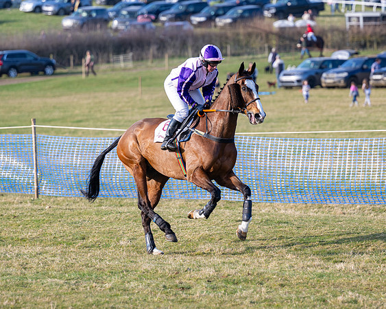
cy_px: 154
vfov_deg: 6.7
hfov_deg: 8.3
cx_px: 165
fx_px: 2645
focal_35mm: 232
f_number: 2.8
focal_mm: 135
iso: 125
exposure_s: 1/800
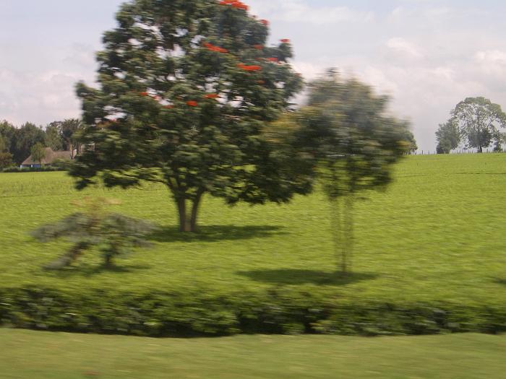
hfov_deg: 26.3
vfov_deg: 19.9
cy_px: 190
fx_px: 1082
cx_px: 253
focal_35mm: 74
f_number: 6.2
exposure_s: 1/100
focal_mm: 12.2
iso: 50
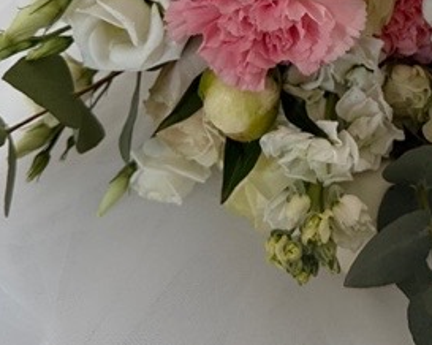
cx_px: 326
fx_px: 703
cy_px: -11
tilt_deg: -49.5
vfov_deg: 26.0
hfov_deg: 33.5
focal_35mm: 55
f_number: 1.78
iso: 500
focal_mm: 6.76
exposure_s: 1/60
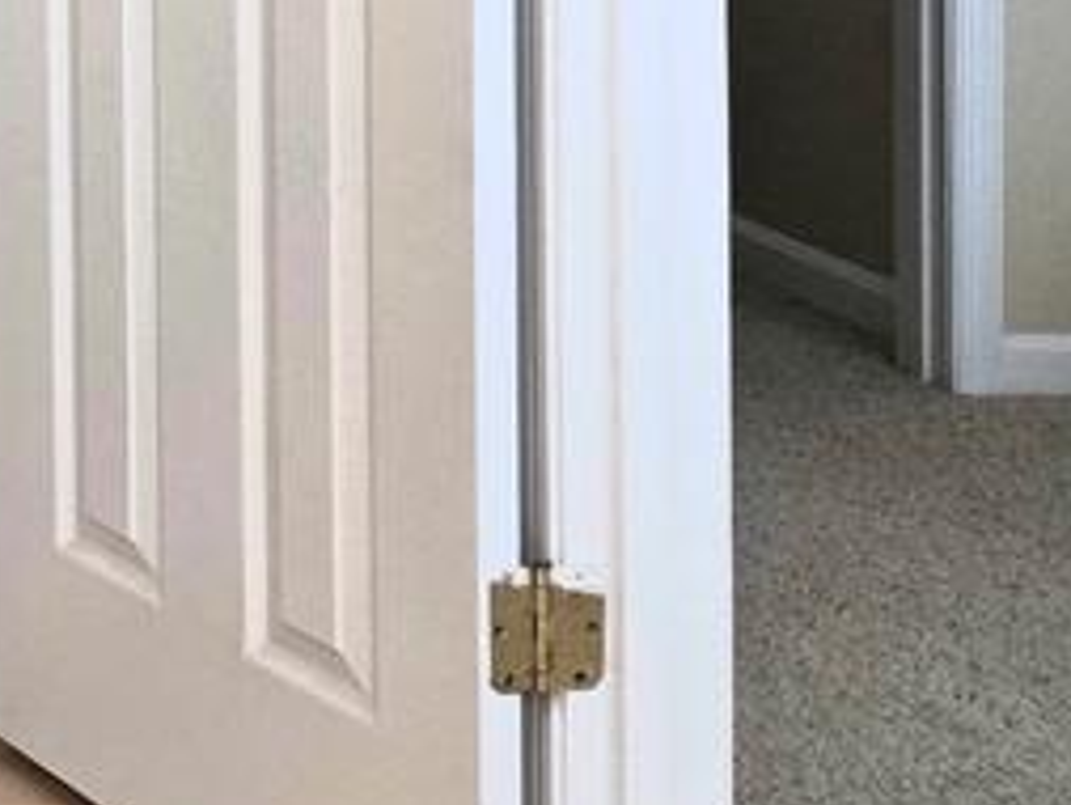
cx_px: -948
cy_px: -424
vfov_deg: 14.7
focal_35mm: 93
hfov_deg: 16.8
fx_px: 2879
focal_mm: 5.4
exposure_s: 1/120
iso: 160
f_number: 1.8
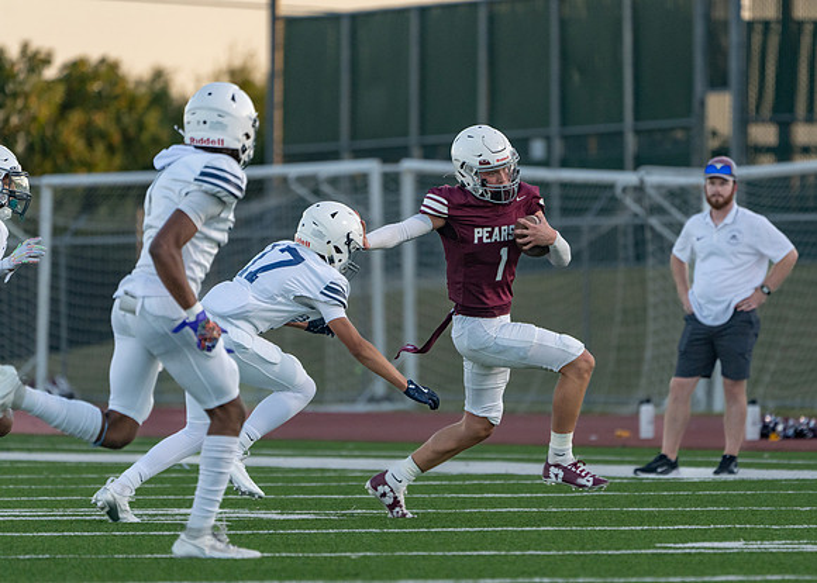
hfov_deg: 3.9
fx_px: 11925
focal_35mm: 514
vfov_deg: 2.8
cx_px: 455
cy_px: 314
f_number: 5.6
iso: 1600
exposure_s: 1/1250
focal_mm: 400
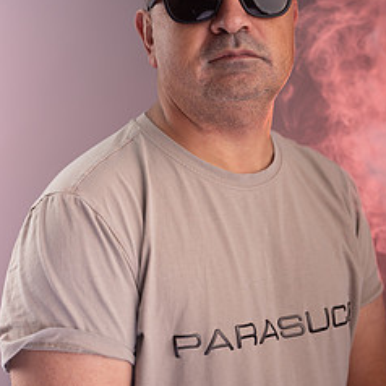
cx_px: 237
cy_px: 162
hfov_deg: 19.3
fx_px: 1135
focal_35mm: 90
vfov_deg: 19.3
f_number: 2
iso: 64
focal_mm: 56
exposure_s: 1/400
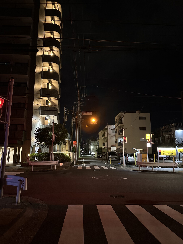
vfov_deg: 71.6
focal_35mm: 24
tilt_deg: +10.4
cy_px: 122
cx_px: 92
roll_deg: -0.8
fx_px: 169
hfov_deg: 56.8
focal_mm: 6.86
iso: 1250
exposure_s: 1/30
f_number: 1.78
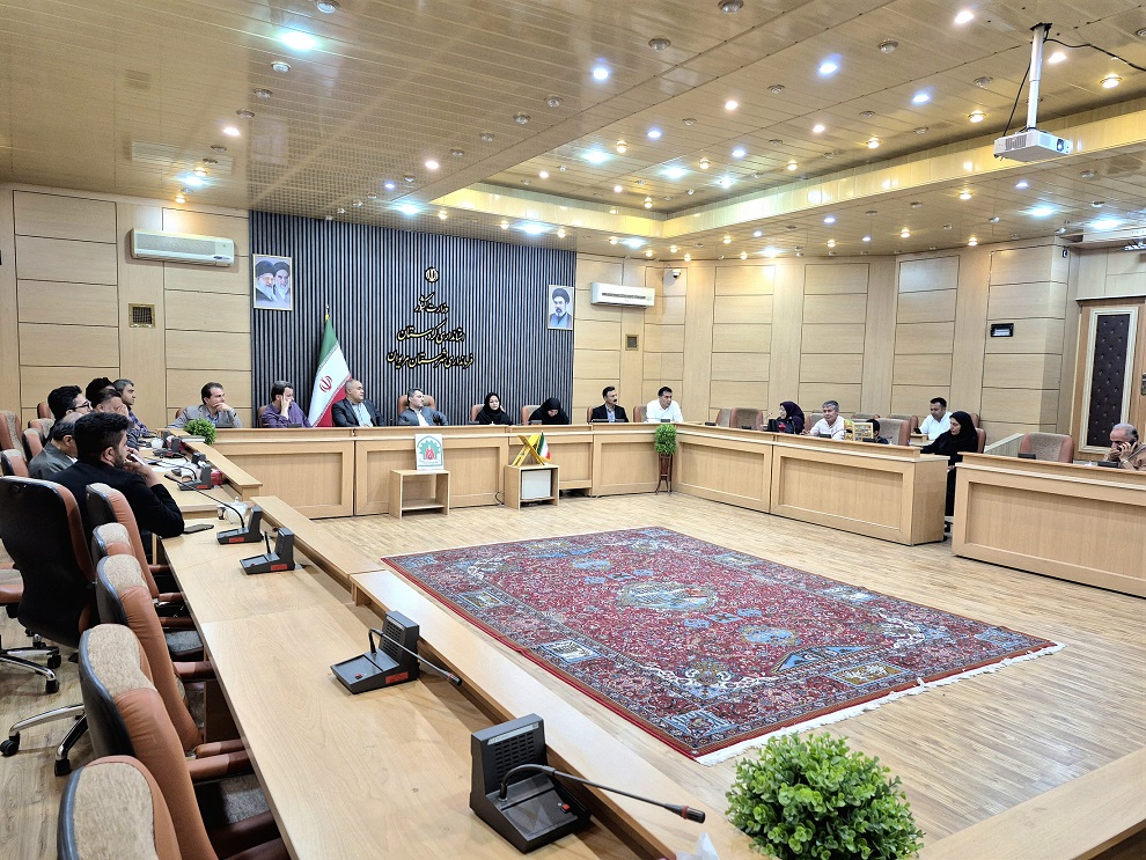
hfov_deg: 73.9
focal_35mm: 23
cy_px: 430
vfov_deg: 58.9
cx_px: 573
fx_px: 762
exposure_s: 1/100
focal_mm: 5.4
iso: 320
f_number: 1.8
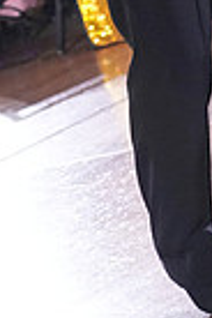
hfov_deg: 4.6
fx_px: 2606
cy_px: -332
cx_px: 317
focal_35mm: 295
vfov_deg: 6.7
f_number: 4
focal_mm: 70
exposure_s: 1/400
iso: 8000
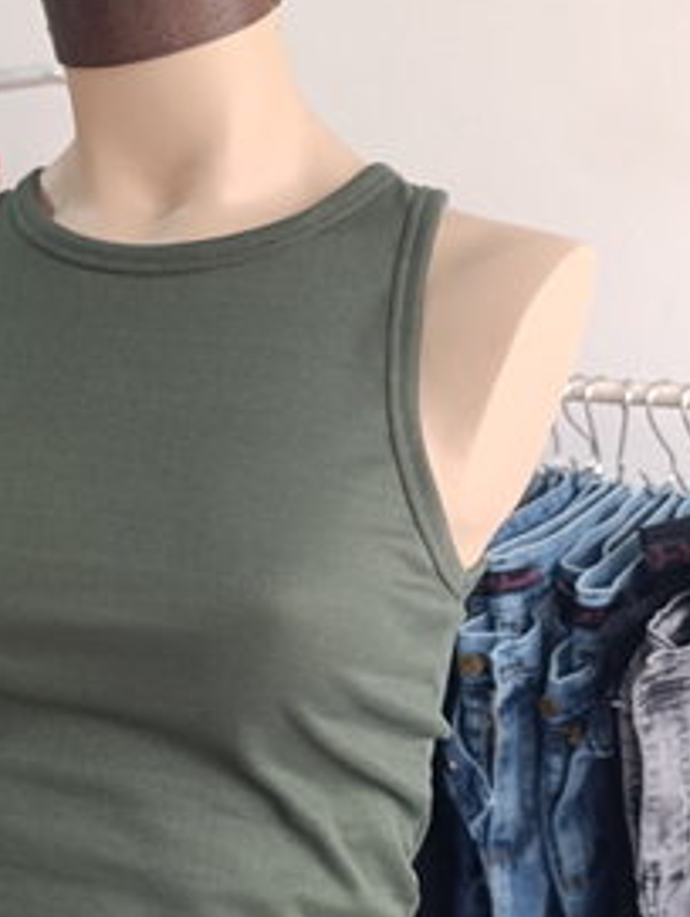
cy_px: 550
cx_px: 108
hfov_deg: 31.2
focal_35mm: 45
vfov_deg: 41.8
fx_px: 1193
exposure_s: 1/50
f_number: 1.6
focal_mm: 6.14
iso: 1000
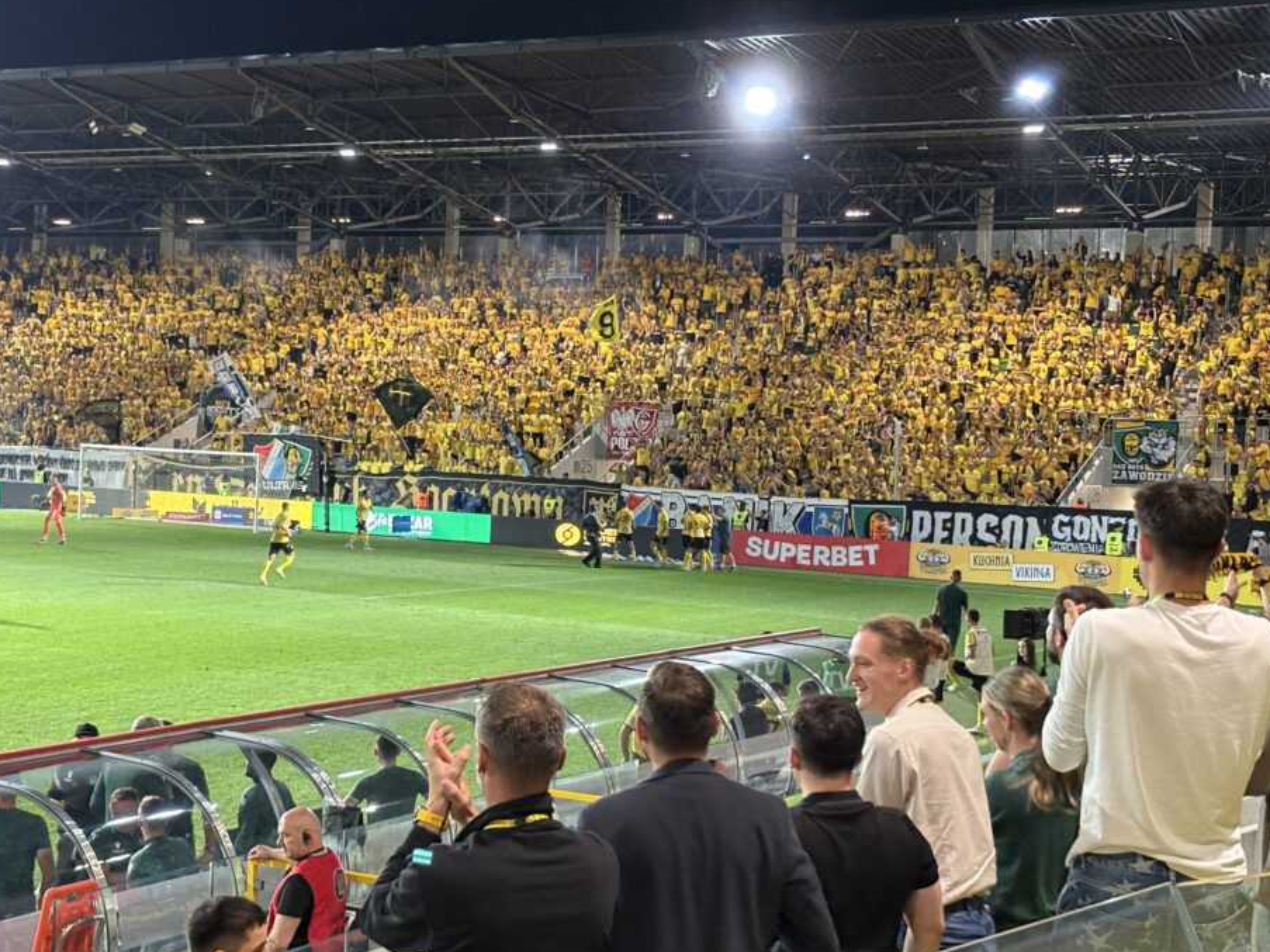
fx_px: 2164
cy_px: 463
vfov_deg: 24.8
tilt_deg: -2.1
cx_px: 591
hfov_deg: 32.7
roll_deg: -2.9
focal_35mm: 59
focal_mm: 5.96
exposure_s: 1/40
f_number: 1.6
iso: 200
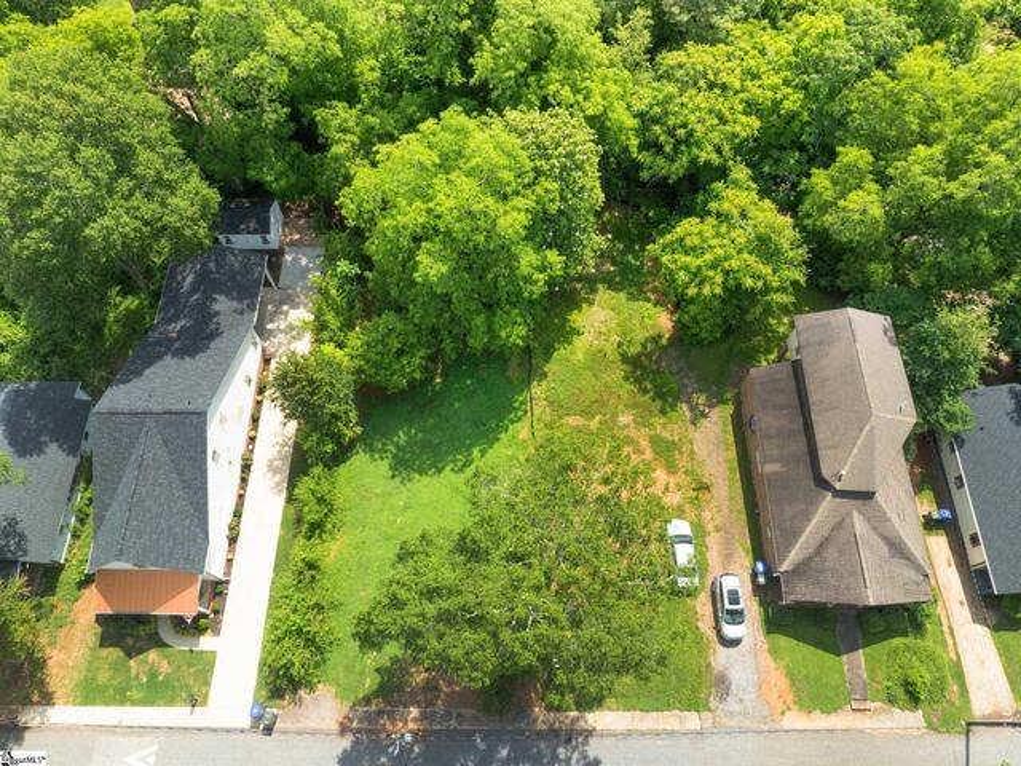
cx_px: 510
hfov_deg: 71.6
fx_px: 708
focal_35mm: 24
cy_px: 383
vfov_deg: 56.8
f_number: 4.5
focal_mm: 12.29
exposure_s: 1/30
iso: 100
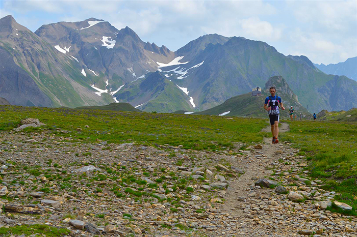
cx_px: 178
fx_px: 669
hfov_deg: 29.9
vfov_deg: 20.1
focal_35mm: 68
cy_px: 118
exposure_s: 1/250
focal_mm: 45
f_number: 8
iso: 100
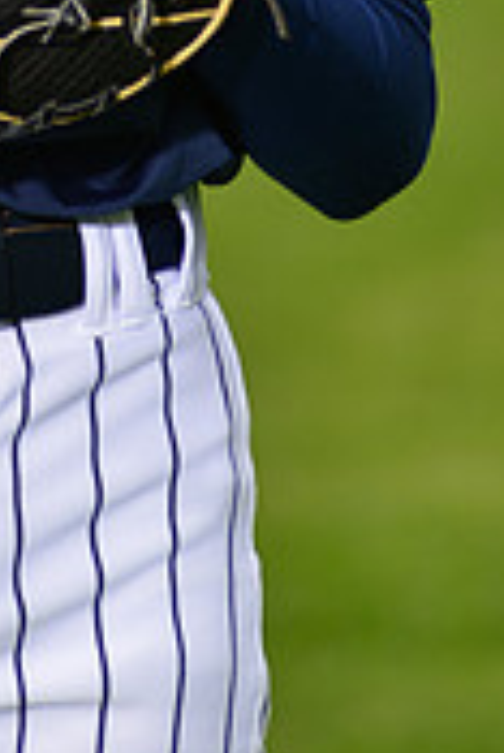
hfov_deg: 2.2
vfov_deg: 3.4
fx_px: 12826
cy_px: -383
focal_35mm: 612
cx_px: -149
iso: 200
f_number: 6.3
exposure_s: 1/200
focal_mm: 185
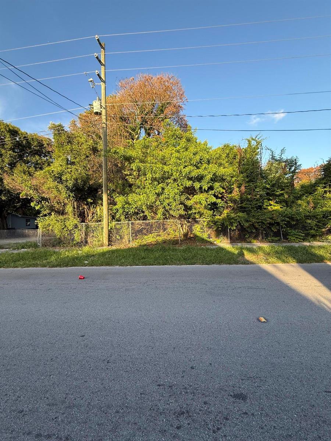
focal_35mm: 14
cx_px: 166
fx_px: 178
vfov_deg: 102.1
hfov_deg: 85.7
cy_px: 220
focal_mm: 2.22
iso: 50
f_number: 2.2
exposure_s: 1/286
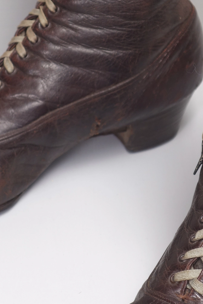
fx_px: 1912
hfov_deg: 6.1
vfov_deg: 9.1
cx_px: 99
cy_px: 113
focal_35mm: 226
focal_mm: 29.49
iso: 125
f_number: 4.5
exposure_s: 1/20
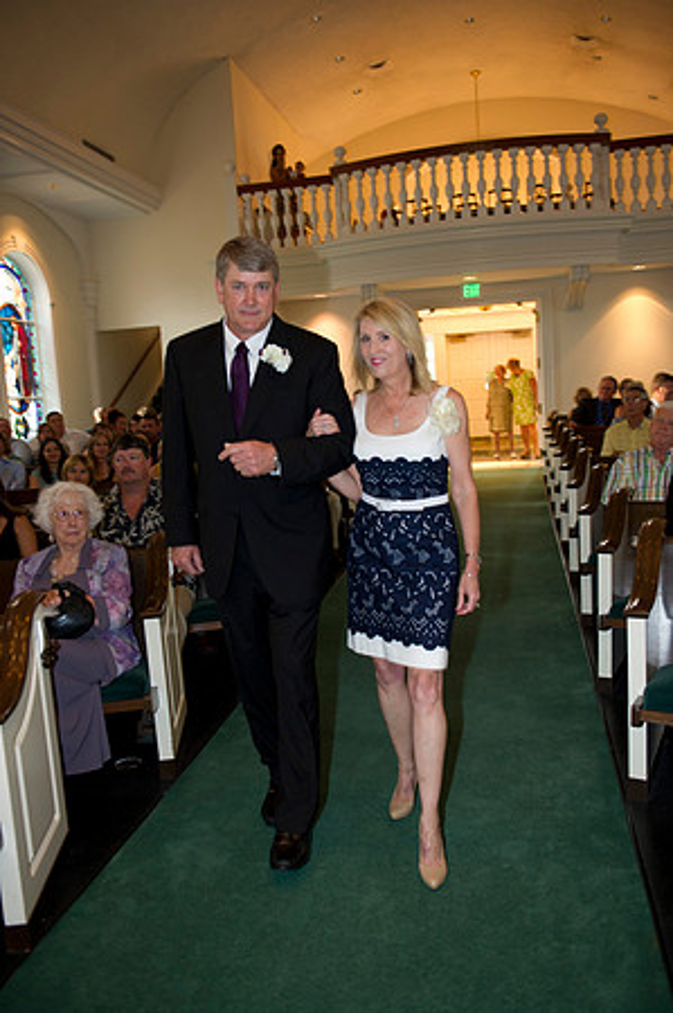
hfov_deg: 44.9
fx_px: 815
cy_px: 506
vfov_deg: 63.7
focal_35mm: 29
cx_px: 336
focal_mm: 29
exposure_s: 1/60
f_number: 2.8
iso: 1600
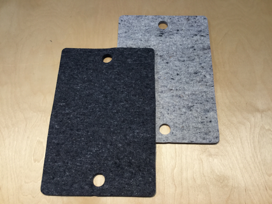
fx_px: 244
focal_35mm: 31
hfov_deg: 58.4
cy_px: 102
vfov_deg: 45.4
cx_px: 136
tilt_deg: -68.8
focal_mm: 3.3
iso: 25
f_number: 2.4
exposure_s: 1/33
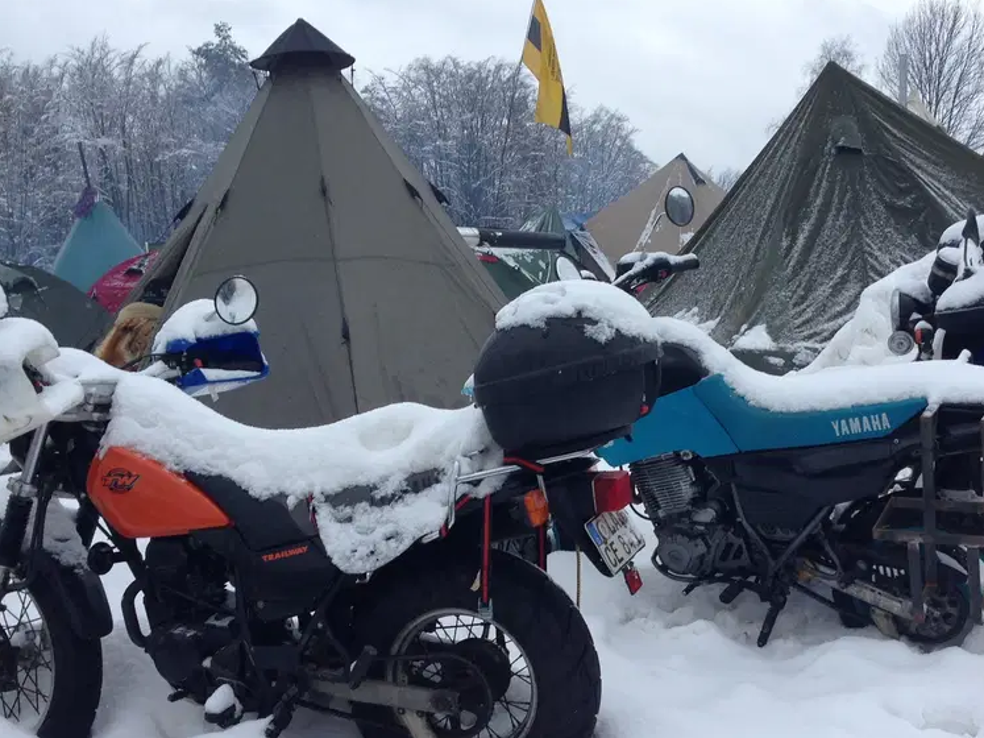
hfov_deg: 36.0
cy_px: 515
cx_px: 609
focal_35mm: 53
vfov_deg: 27.3
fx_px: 1506
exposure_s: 1/259
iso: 50
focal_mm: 4.12
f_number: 2.4
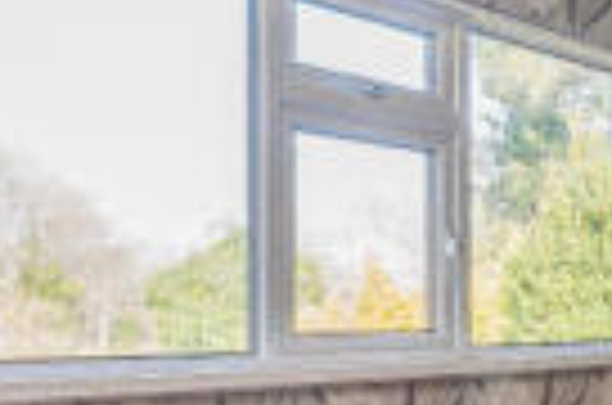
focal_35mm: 58
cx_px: 839
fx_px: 984
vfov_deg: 23.1
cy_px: 286
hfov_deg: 27.5
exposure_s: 1/25
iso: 320
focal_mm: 12
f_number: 9
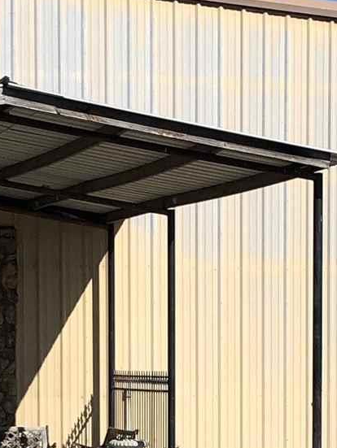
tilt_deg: -1.9
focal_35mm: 156
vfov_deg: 12.5
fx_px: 2023
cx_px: 210
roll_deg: +0.2
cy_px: 447
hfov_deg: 9.5
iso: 20
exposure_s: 1/2667
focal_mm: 4
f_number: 1.8
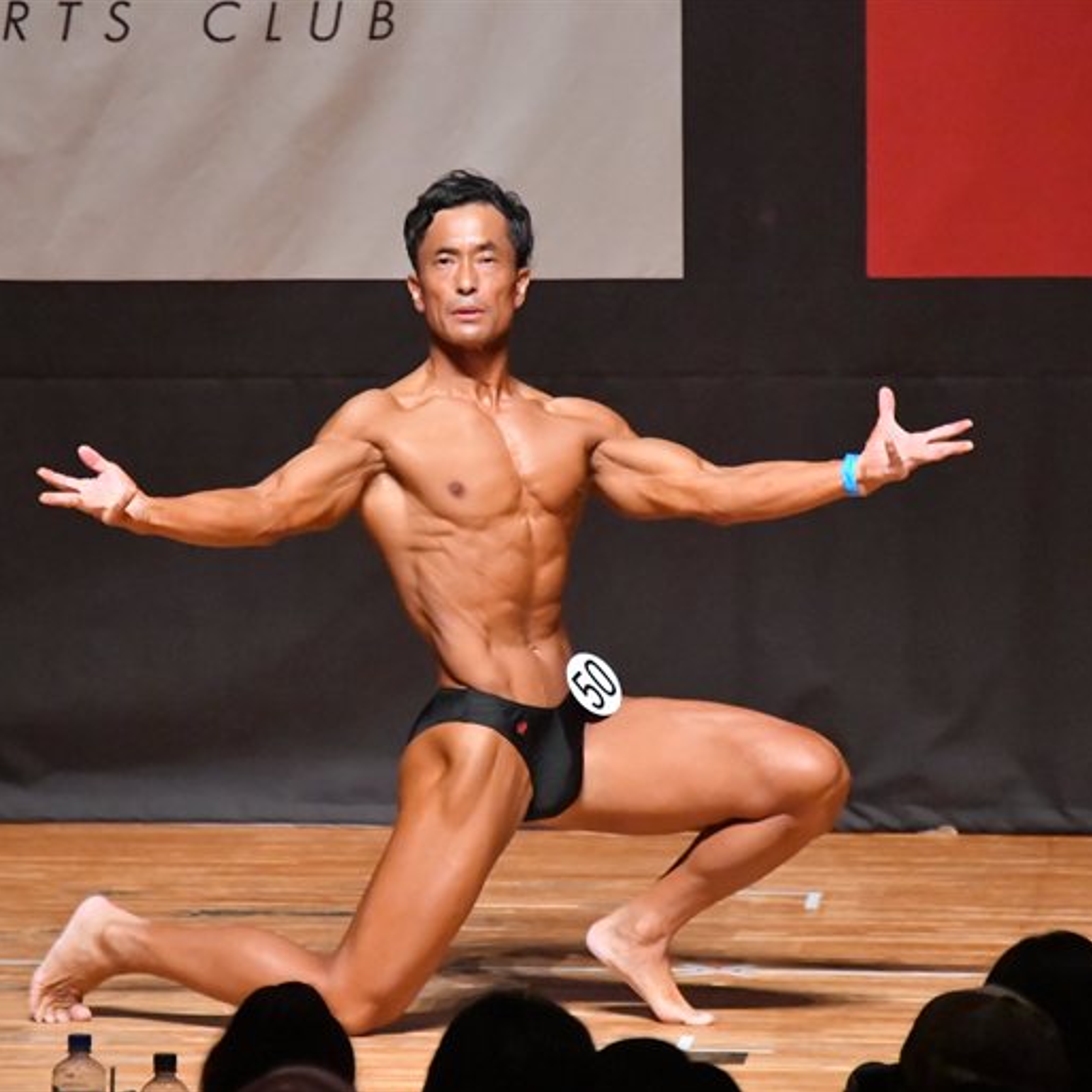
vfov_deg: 4.0
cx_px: 398
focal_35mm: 442
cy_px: 546
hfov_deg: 4.0
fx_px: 15775
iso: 12800
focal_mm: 230
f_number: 5.6
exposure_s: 1/400
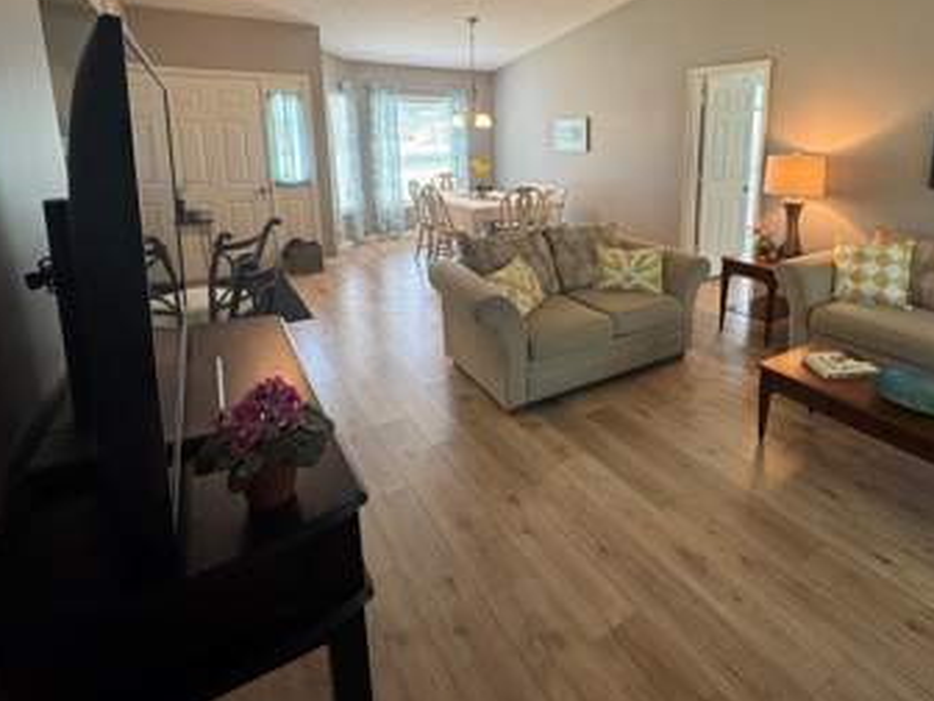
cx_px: 587
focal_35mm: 20
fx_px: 540
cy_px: 234
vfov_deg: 64.3
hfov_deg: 80.2
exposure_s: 1/120
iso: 250
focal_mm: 2.22
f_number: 2.2
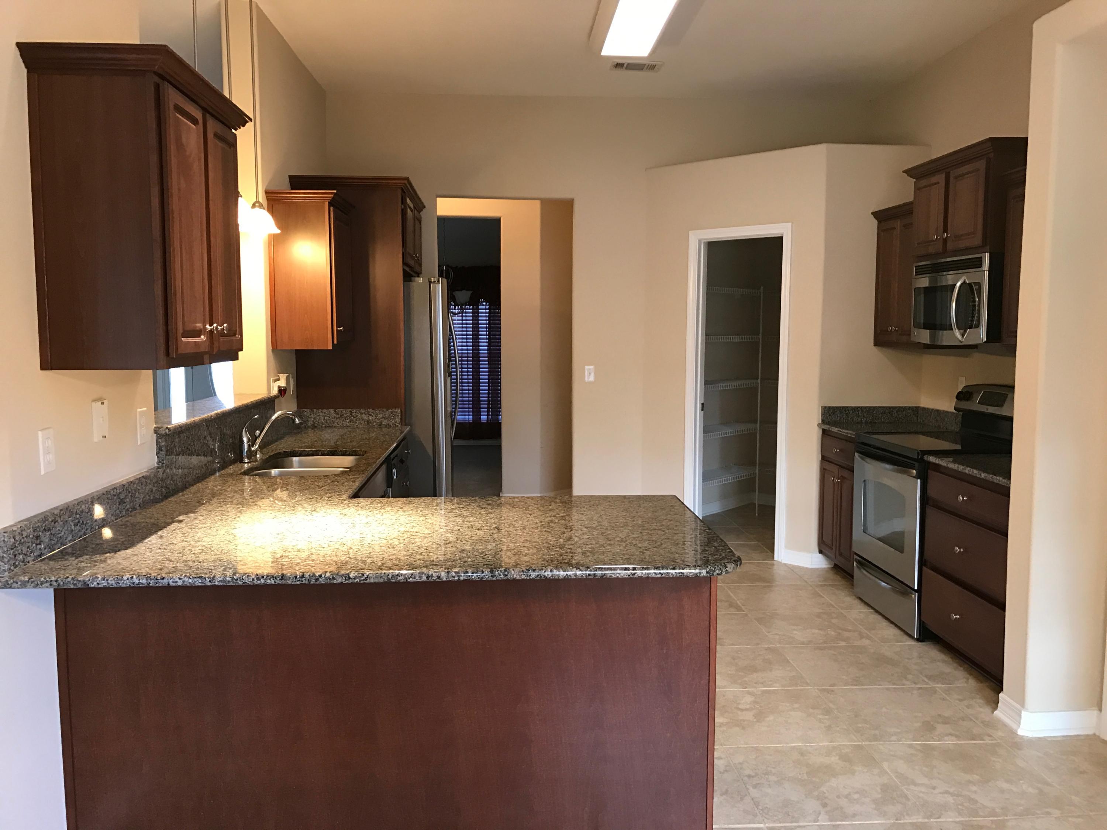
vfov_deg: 49.7
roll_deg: -0.1
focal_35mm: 28
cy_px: 415
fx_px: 895
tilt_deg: -5.3
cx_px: 554
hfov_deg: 63.4
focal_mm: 3.99
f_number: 1.8
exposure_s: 1/15
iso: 50
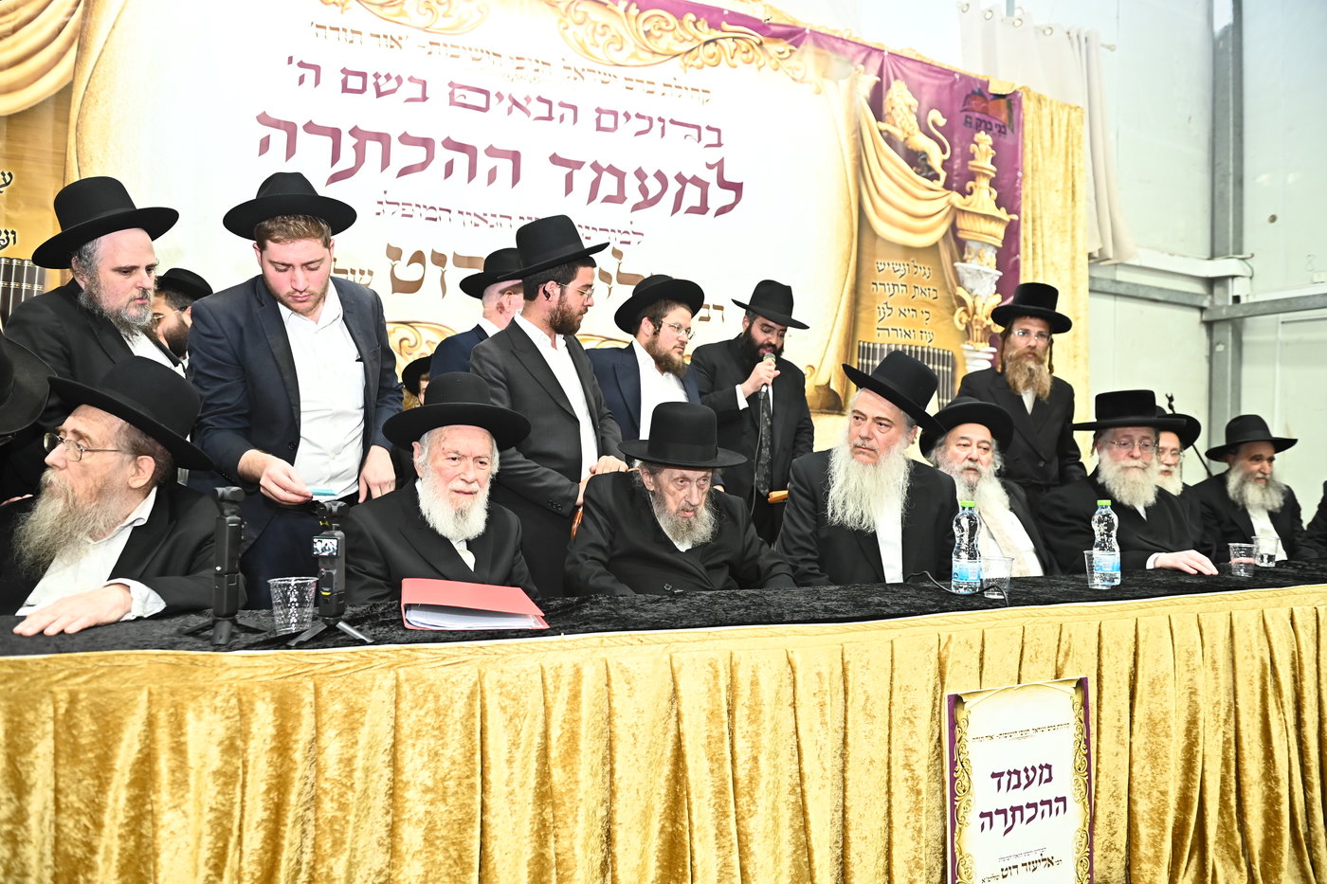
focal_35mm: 24
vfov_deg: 53.1
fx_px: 885
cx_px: 664
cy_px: 442
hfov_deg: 73.8
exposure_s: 1/200
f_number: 3.5
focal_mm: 24
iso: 1600
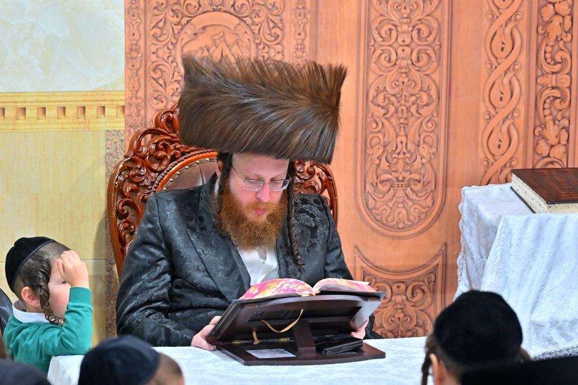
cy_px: 192
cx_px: 289
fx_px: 2136
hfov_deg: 15.4
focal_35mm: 133
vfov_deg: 10.3
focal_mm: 89
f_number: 4
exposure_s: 1/200
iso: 640
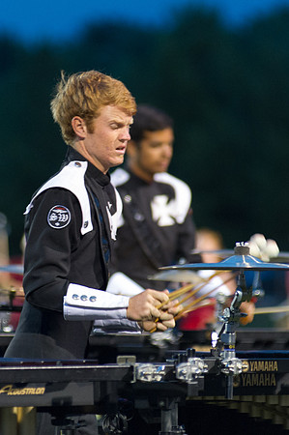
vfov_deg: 5.8
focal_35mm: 355
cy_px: 183
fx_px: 4284
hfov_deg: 3.9
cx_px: 149
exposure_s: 1/160
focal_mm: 200
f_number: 2.8
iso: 4000
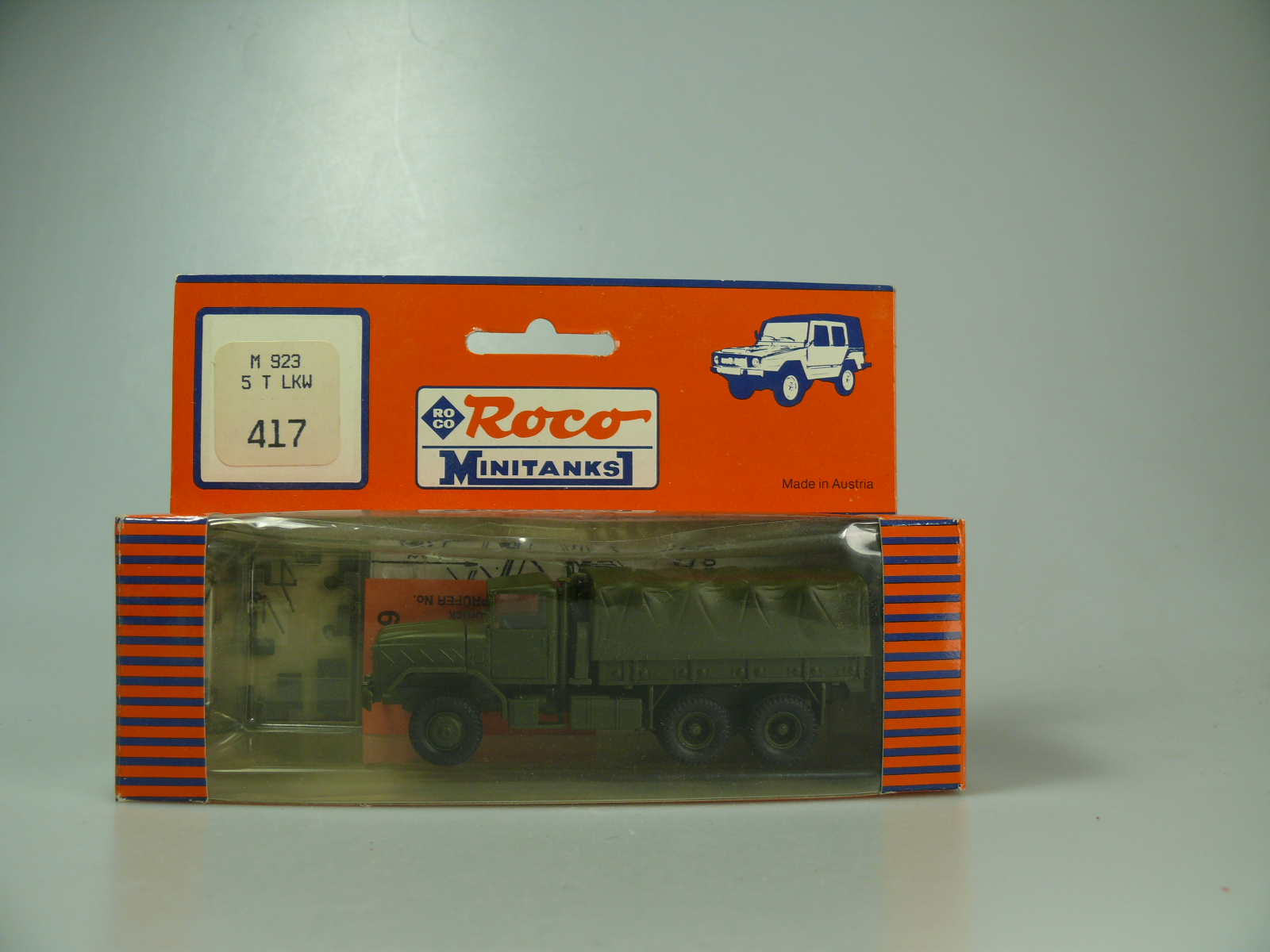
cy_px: 476
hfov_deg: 52.6
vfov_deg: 40.7
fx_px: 1284
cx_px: 635
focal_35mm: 35
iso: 100
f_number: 4
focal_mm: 7.4
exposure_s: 1/100
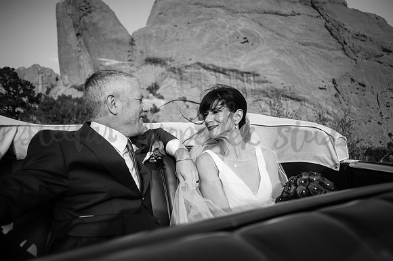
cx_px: 196
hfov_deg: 65.5
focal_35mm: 28
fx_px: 305
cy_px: 130
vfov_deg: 46.4
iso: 1000
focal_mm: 28
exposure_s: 1/8000
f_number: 2.8
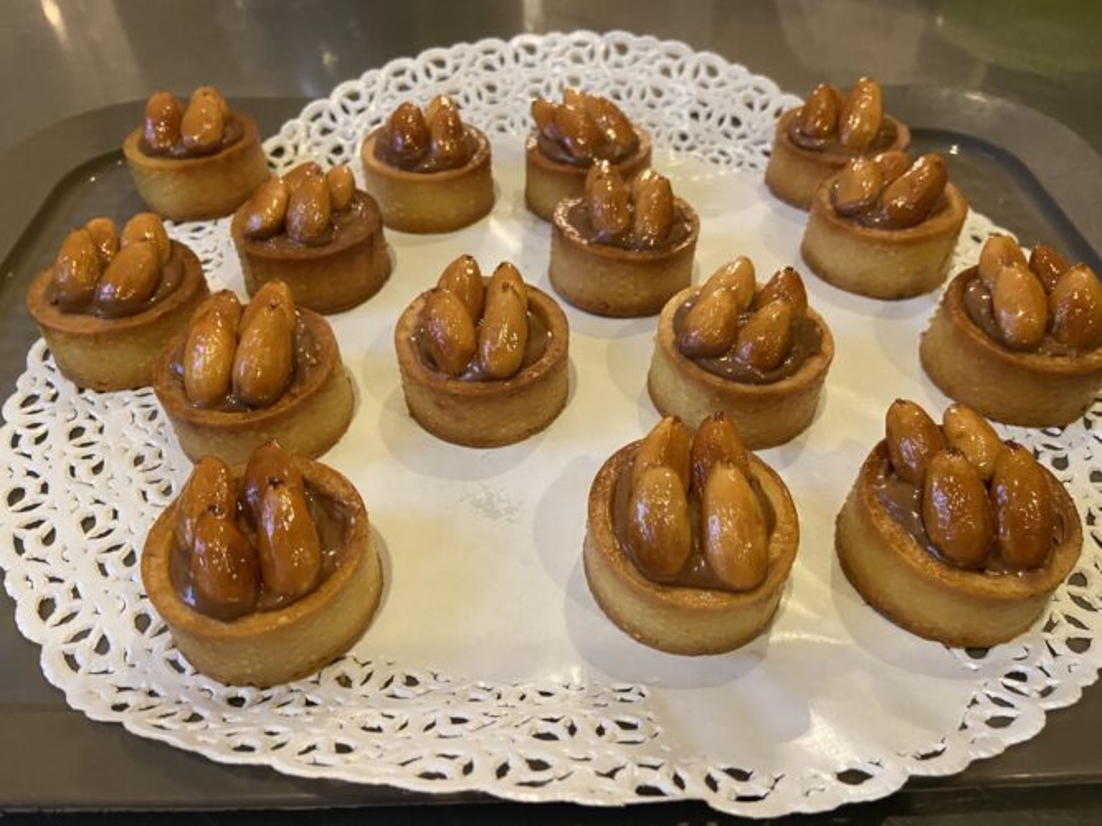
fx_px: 828
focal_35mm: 26
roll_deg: -1.0
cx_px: 551
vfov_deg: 53.0
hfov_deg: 67.3
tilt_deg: -44.5
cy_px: 413
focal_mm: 4.25
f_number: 1.8
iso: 400
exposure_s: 1/50
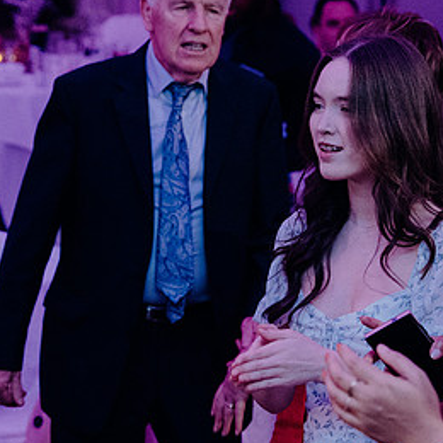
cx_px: 351
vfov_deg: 8.8
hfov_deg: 8.8
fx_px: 2881
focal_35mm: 199
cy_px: 183
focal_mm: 70
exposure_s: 1/160
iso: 3200
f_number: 3.5
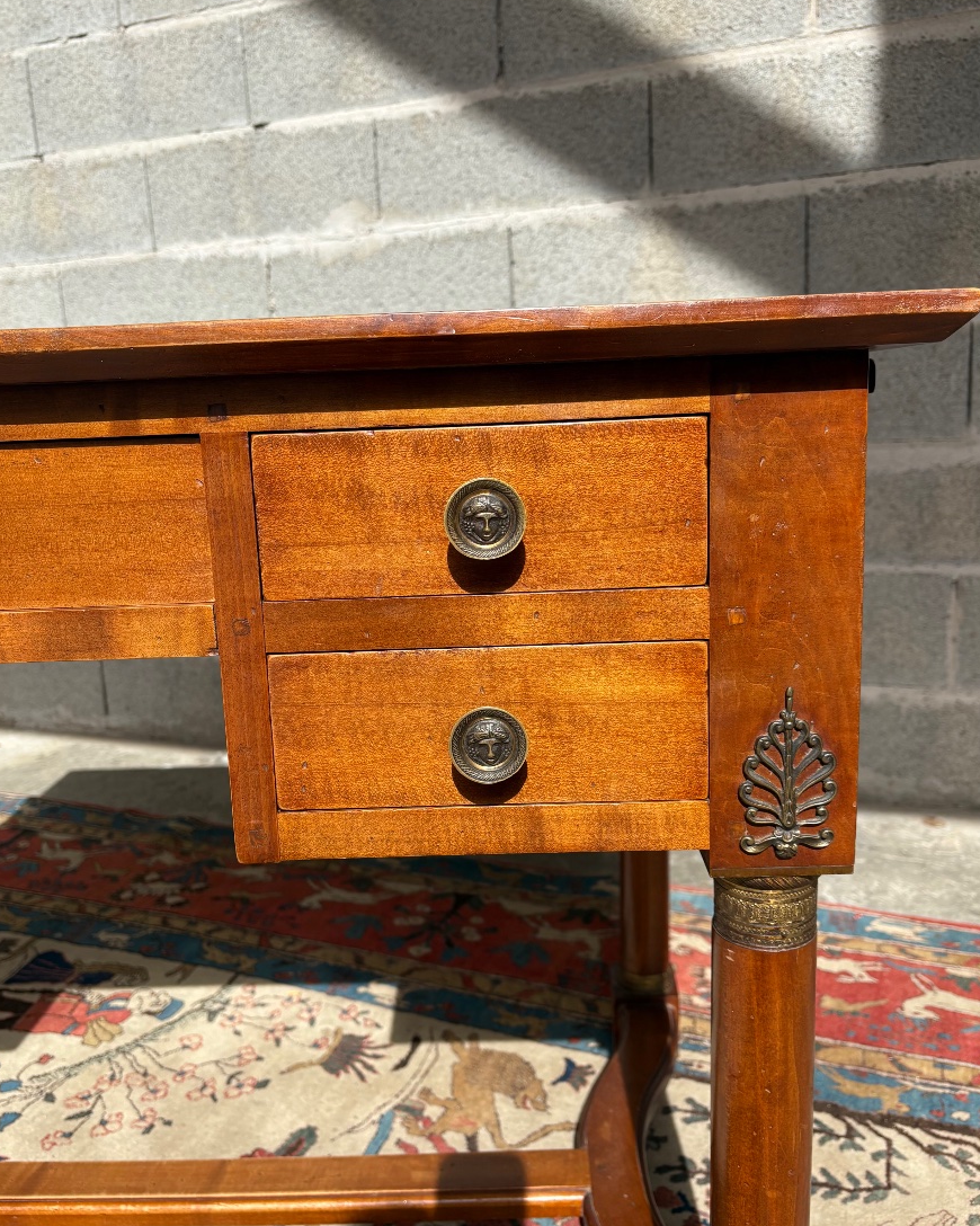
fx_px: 1015
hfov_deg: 51.5
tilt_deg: -11.1
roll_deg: +1.9
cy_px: 587
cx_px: 493
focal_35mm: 28
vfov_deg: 62.2
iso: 50
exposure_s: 1/2639
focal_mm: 5.96
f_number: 1.6
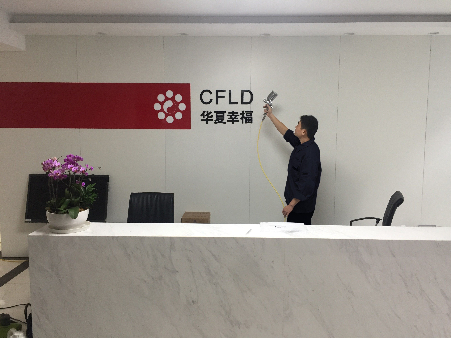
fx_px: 378
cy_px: 169
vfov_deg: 48.2
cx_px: 226
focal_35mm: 29
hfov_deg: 61.7
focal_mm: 4.15
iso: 64
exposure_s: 1/33
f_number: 2.2
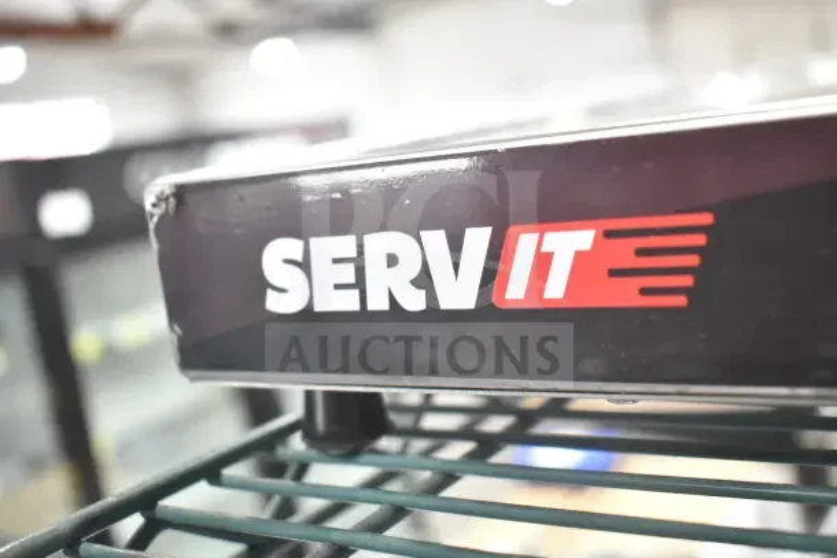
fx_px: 1046
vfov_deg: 29.9
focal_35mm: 45
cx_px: 418
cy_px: 279
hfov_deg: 43.6
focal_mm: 30
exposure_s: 1/60
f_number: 4.2
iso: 1600
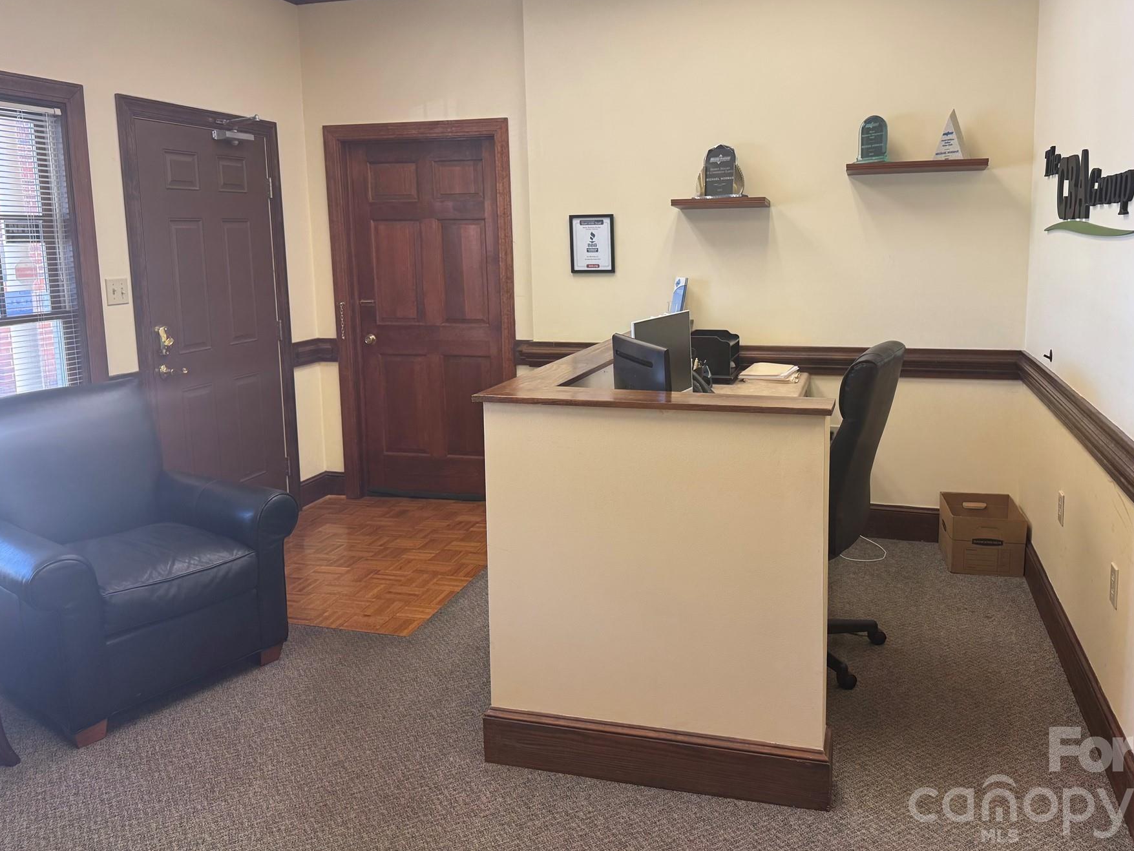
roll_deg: +0.6
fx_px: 917
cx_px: 636
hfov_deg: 63.2
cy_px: 357
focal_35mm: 28
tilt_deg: -8.1
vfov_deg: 49.6
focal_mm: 6.76
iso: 125
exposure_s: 1/120
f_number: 1.78
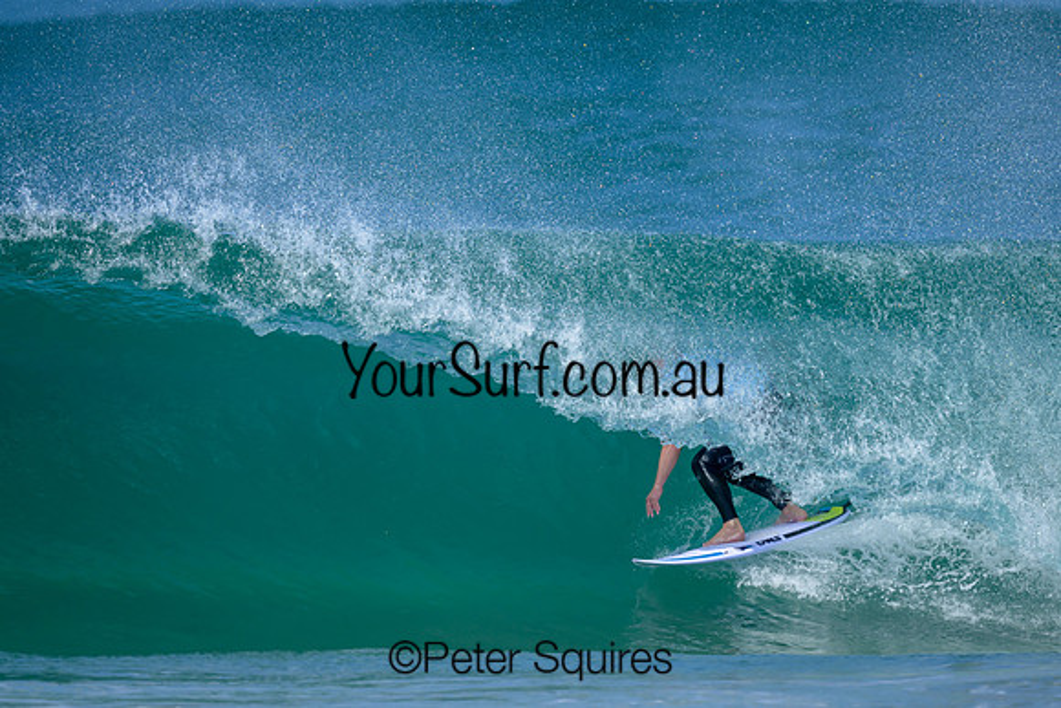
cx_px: 551
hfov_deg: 2.3
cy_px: 319
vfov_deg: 1.6
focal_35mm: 880
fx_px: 25946
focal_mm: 800
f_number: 6.3
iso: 450
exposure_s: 1/2000
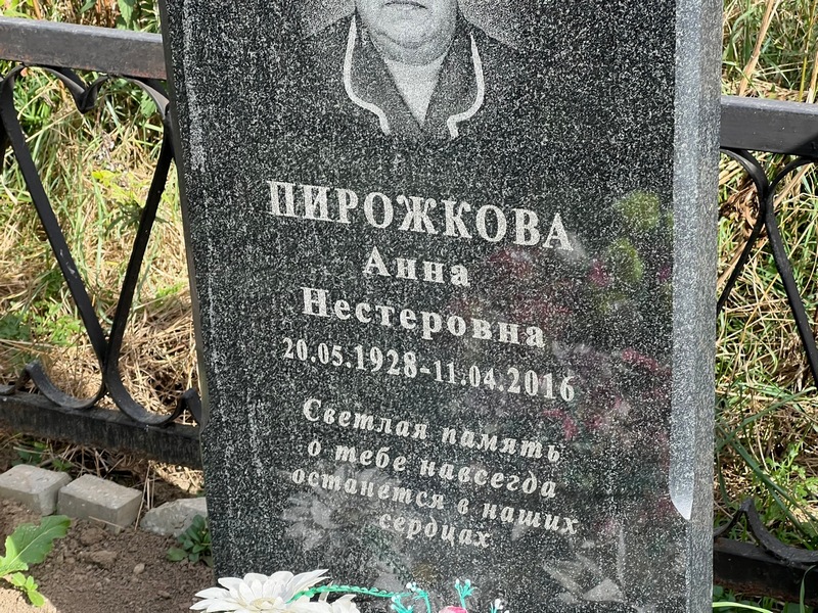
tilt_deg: -23.7
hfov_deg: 25.3
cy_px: 306
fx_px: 1820
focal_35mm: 77
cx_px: 409
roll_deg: -1.4
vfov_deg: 19.1
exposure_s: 1/225
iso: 32
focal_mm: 9
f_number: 2.8
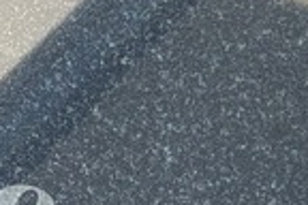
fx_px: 2575
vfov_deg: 4.5
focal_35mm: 301
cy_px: 455
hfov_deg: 6.8
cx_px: -107
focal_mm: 6
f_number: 2
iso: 20
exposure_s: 1/331
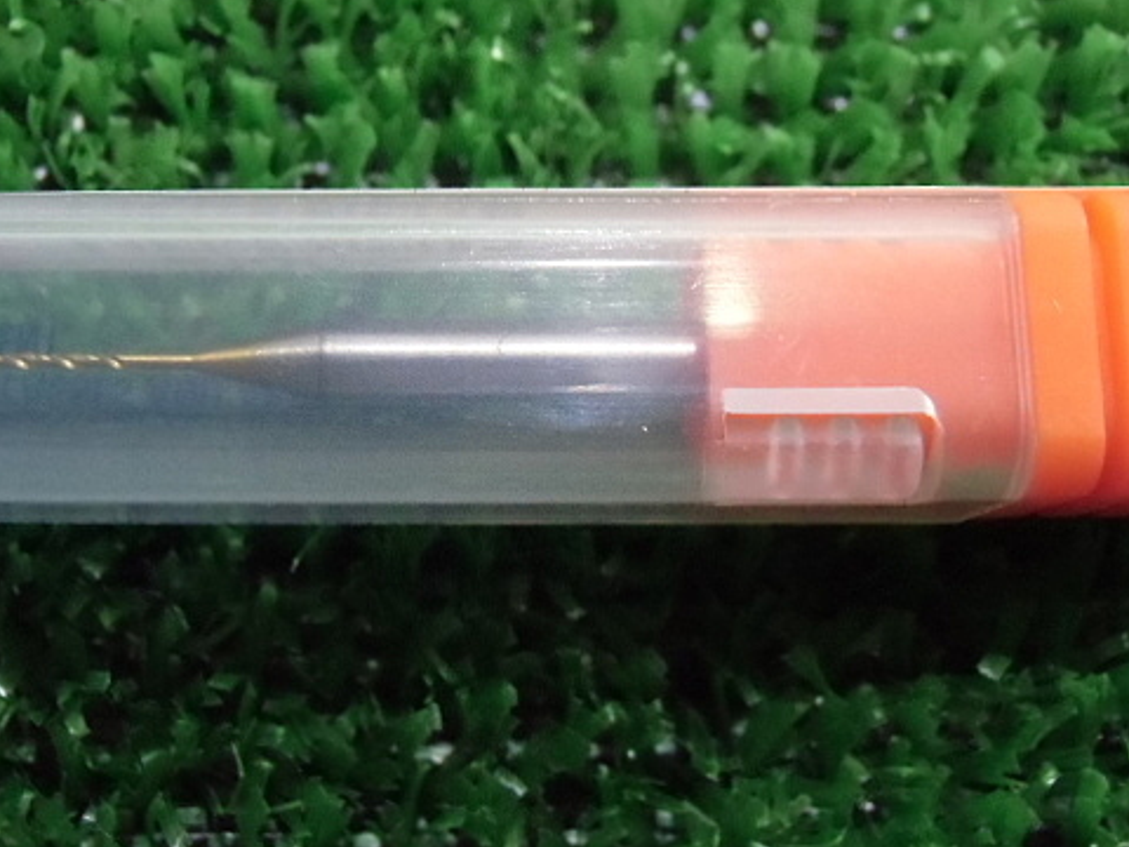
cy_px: 381
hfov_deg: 42.9
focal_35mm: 44
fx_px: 1435
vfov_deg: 32.8
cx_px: 517
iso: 800
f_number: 3.7
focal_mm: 5.93
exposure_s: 1/60
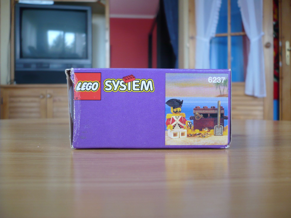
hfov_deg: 52.6
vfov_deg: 40.7
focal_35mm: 35
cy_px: 109
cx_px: 146
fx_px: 294
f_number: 2.8
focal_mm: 5.8
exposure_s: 1/25
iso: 100
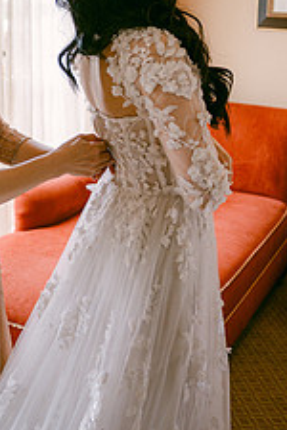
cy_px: 97
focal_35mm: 56
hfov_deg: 23.7
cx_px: 39
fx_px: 670
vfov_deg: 34.7
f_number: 2.8
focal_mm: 28
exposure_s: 1/200
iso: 400
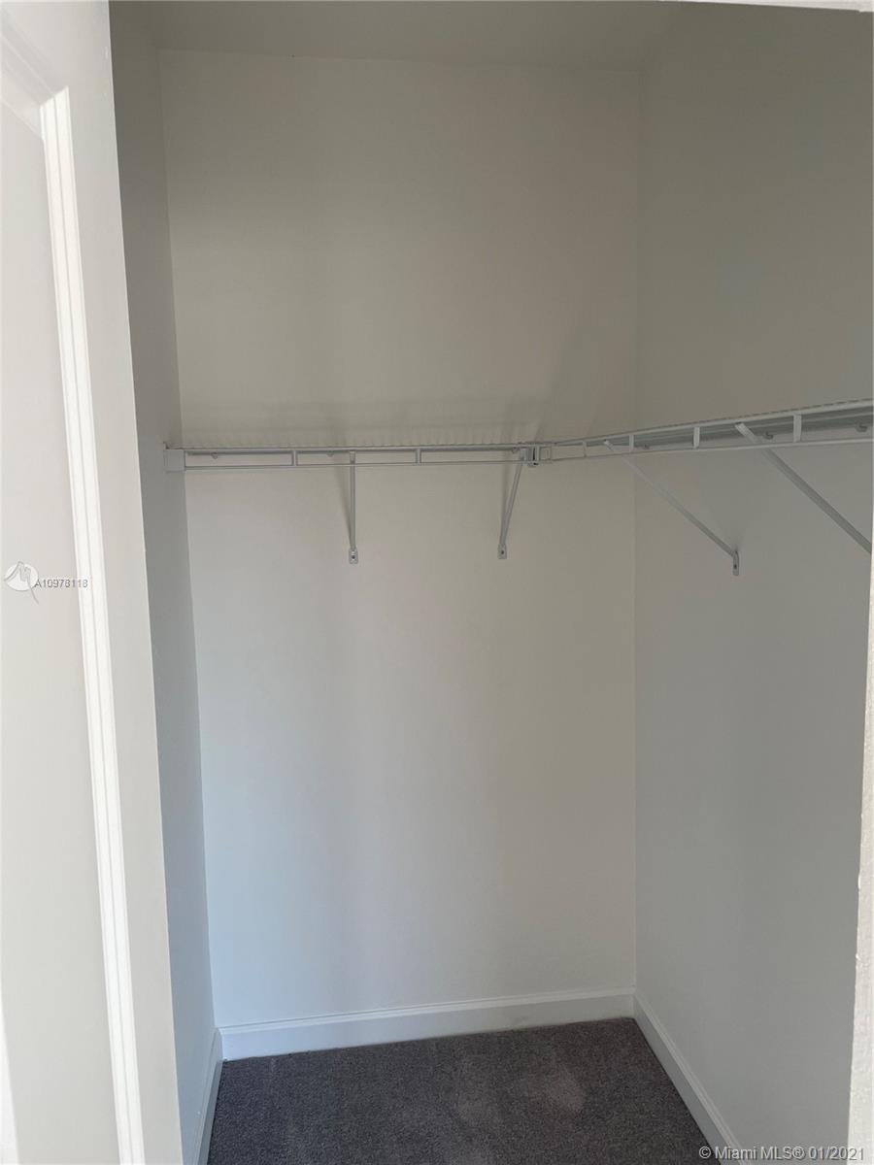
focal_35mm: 26
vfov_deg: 67.3
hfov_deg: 53.1
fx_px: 875
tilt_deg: -7.1
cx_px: 437
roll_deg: +2.7
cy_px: 582
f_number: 1.6
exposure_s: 1/121
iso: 64
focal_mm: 4.2
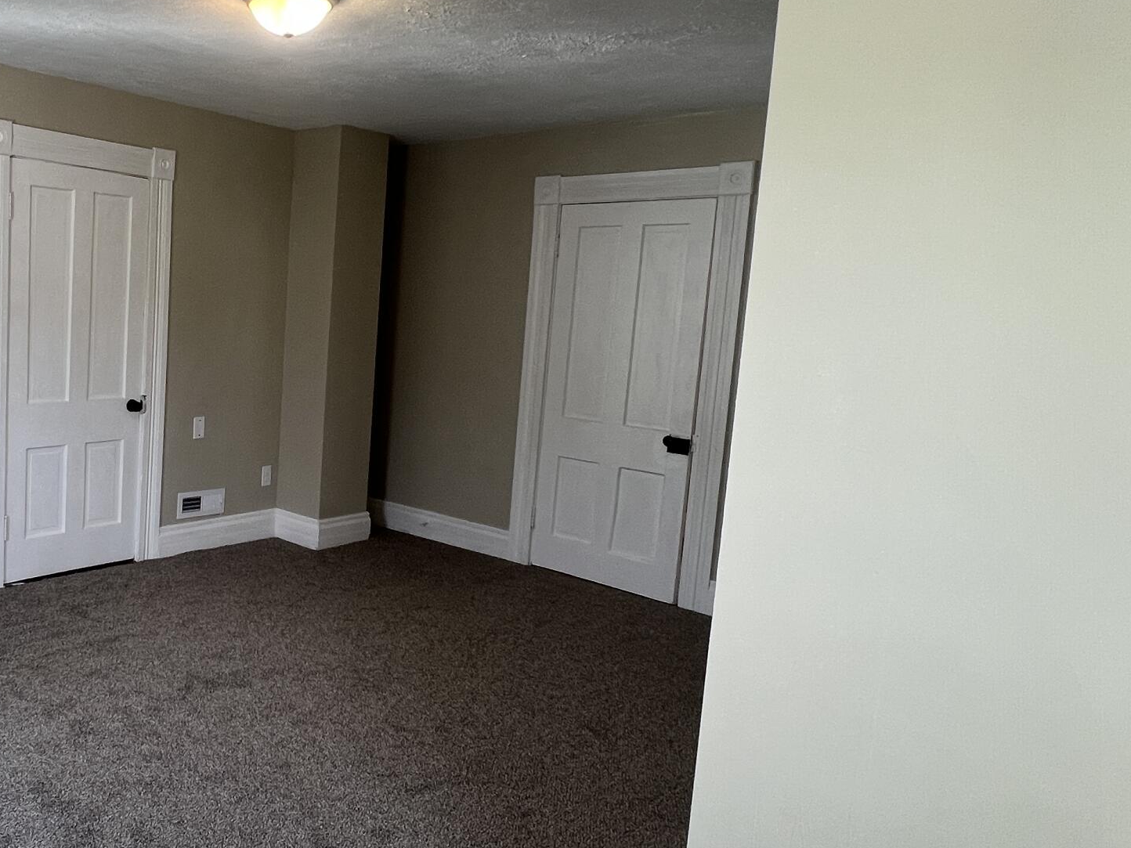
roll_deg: -2.4
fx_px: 882
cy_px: 406
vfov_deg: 51.3
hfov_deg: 59.7
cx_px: 211
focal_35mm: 27
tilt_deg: -7.2
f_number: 1.8
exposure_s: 1/120
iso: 80
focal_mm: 1.57
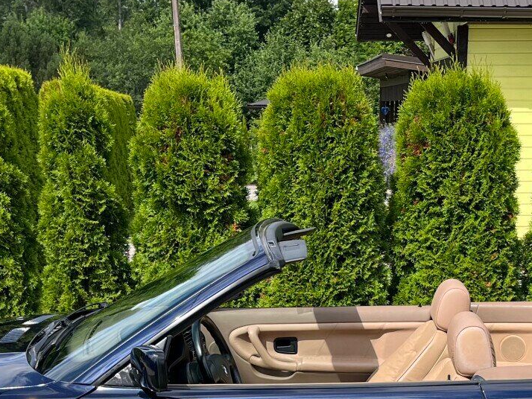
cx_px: 347
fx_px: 1092
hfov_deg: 27.3
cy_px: 464
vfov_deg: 19.6
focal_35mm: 71
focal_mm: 5.1
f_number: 1.6
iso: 50
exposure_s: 1/1862
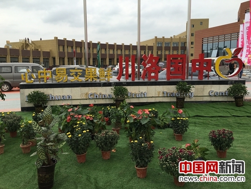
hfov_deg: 61.7
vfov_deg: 48.2
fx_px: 210
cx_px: 126
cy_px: 94
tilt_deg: -7.0
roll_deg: +1.0
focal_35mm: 29
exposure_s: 1/663
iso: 25
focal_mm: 4.15
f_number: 2.2
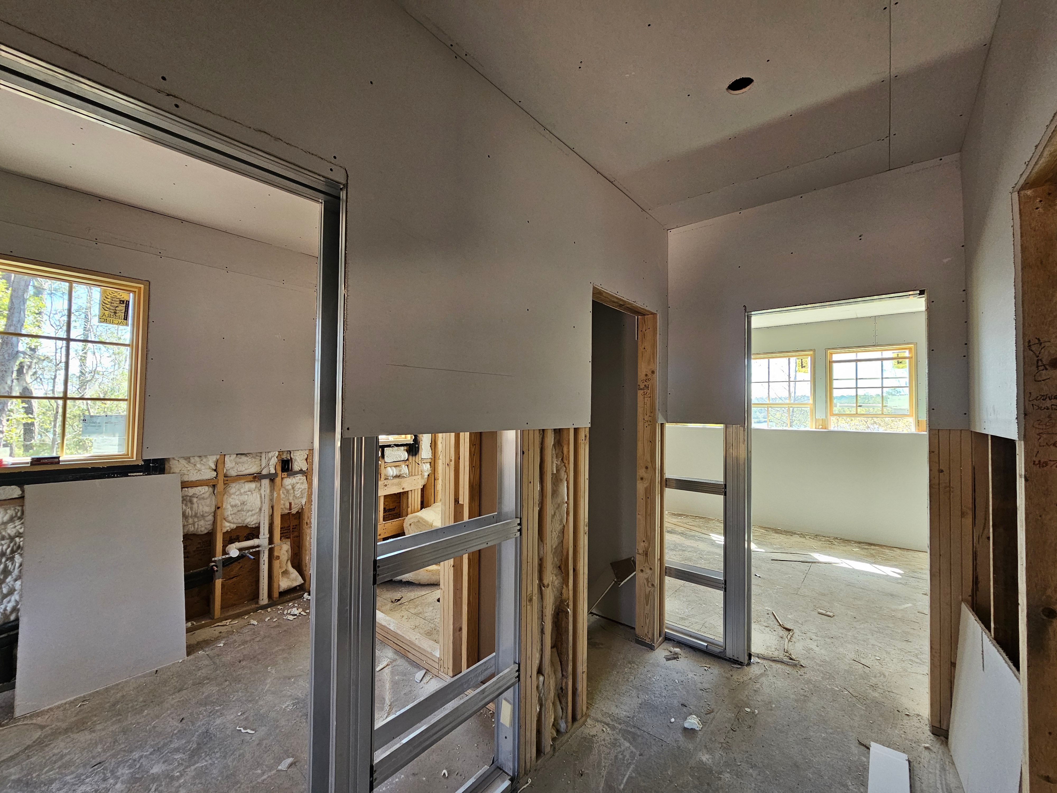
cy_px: 396
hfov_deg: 106.2
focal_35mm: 13
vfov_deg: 89.9
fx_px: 397
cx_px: 528
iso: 160
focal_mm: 2.2
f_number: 2.2
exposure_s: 1/77
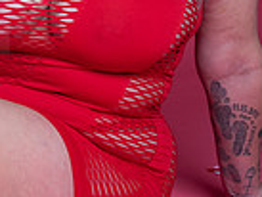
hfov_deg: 12.6
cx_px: -214
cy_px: 1
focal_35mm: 142
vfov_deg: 10.4
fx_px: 1076
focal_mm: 35
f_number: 8
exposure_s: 1/160
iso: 100
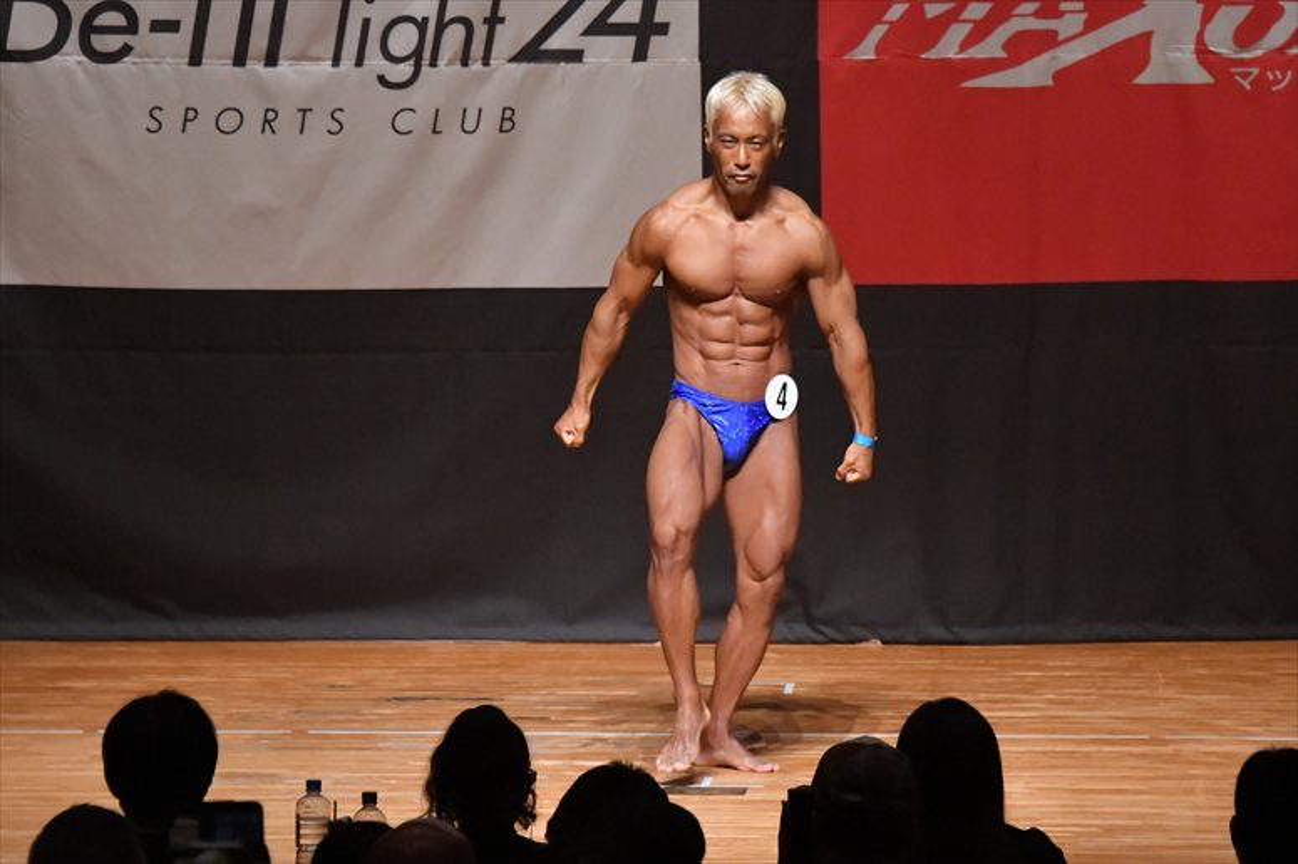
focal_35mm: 270
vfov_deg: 5.1
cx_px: 649
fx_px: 9730
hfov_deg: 7.6
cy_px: 432
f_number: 5.6
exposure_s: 1/400
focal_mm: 180
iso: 10000
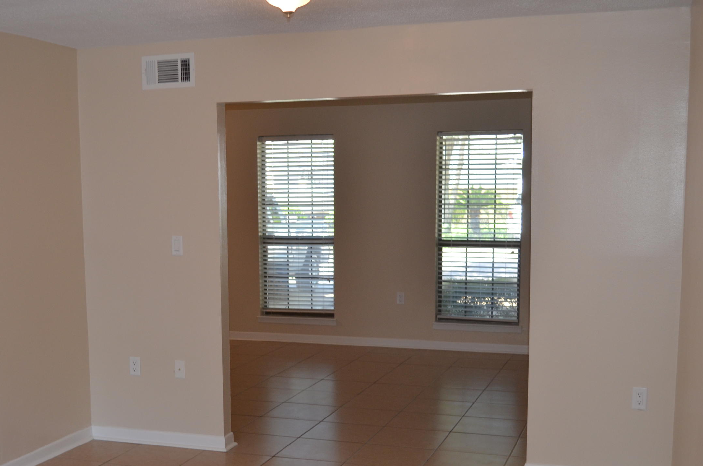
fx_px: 974
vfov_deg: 26.7
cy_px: 308
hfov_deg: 39.5
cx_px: 288
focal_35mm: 50
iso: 400
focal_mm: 24
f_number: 4
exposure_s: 1/60
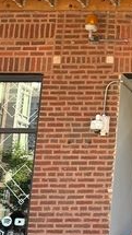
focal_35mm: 81
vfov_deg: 26.2
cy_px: 104
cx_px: 253
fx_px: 504
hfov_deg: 13.2
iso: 80
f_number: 1.78
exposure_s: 1/295
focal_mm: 6.76
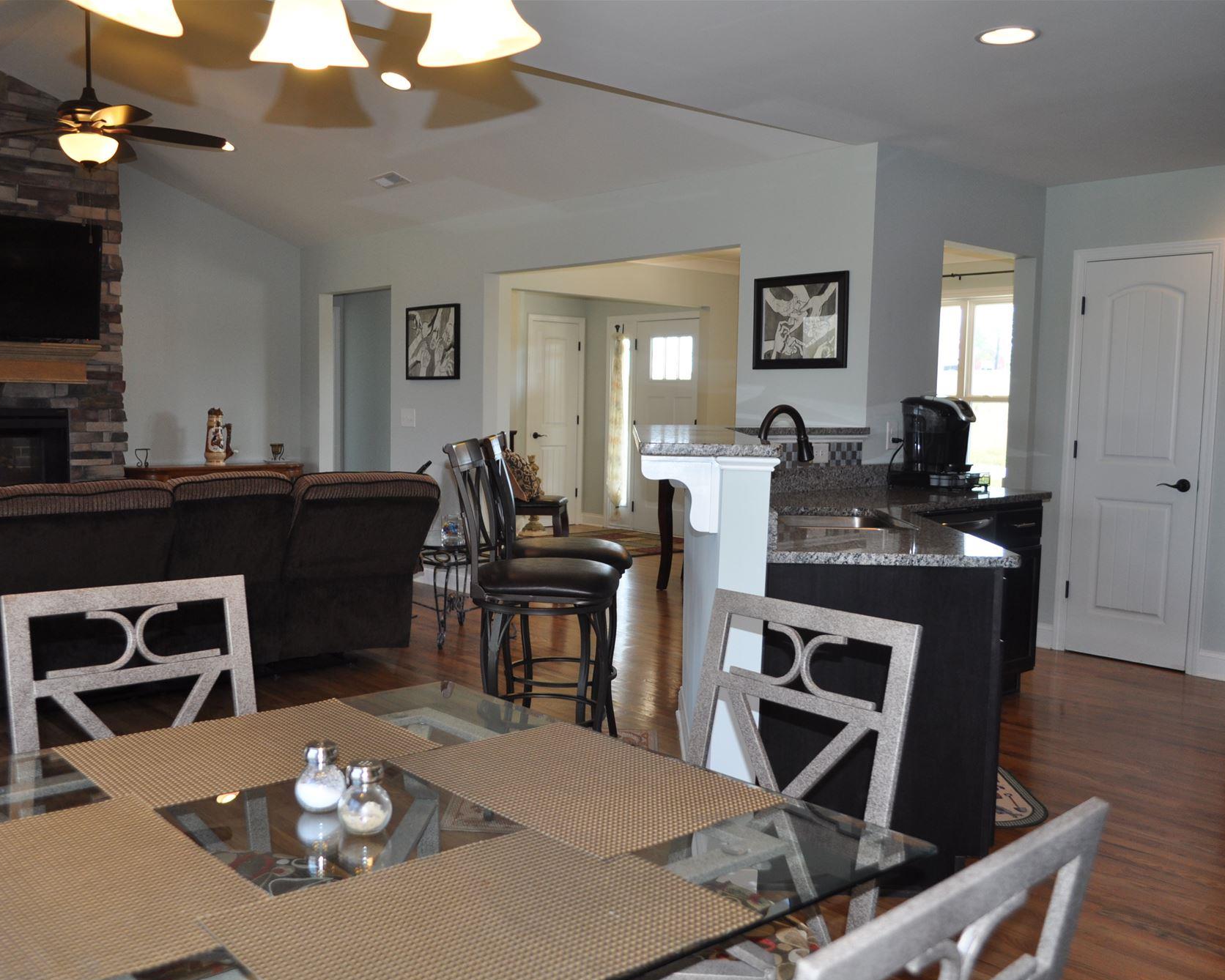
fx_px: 1124
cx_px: 551
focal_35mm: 31
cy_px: 497
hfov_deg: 57.1
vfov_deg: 47.1
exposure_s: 1/125
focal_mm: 18
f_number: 3.5
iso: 400
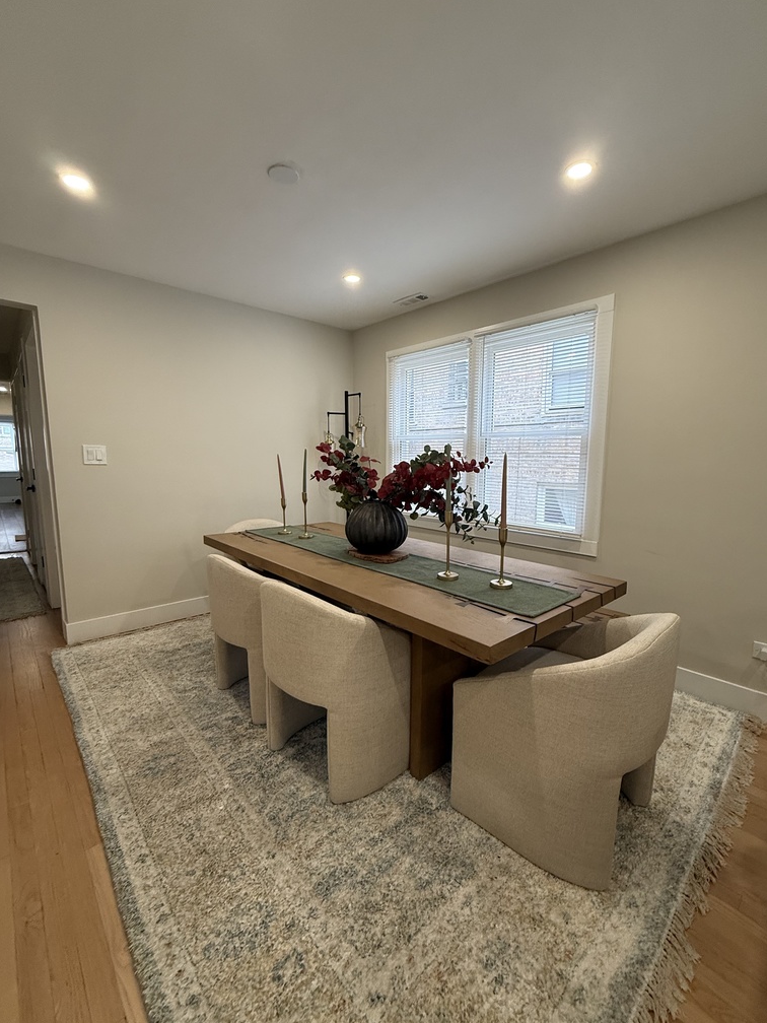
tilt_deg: -6.6
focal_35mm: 15
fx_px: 443
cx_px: 402
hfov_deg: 81.7
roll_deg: -0.6
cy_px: 518
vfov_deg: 98.2
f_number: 2.2
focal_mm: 2.22
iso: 160
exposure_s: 1/120
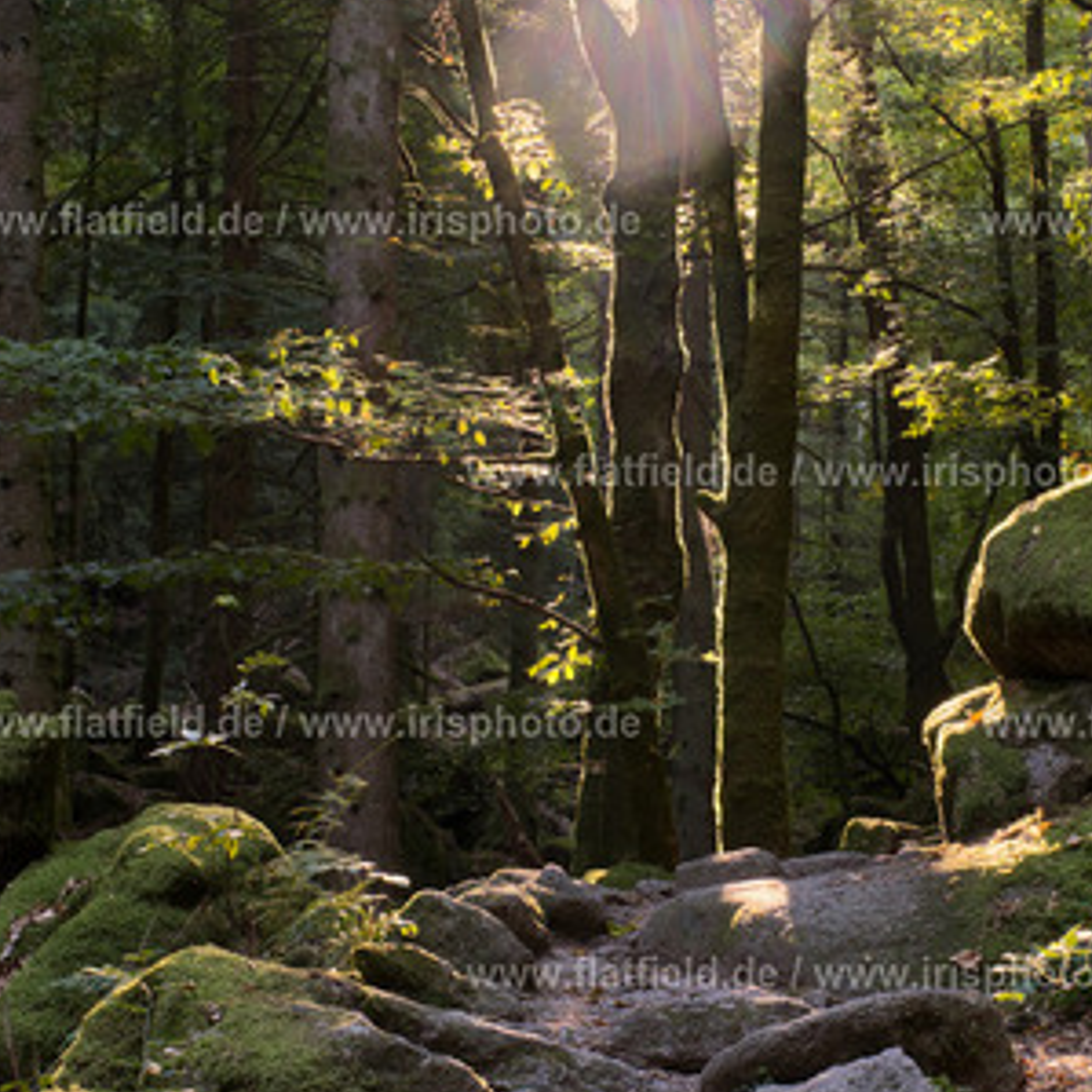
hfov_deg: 21.1
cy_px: 559
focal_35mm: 82
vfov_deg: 21.1
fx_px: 2927
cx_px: 665
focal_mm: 29.9
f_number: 10
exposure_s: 1/2.5
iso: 250
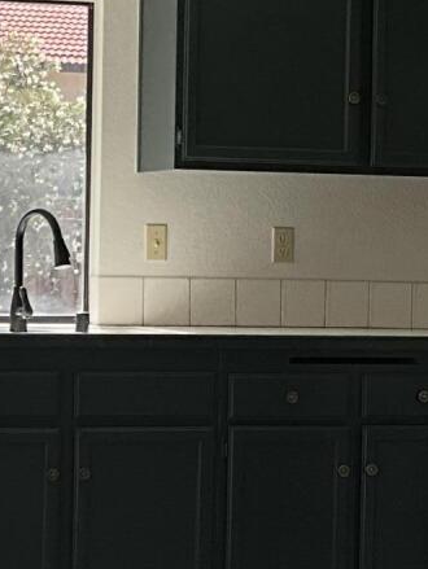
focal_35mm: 132
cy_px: 270
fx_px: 2173
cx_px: 69
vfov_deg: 14.9
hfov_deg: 11.2
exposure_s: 1/348
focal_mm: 3
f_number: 1.8
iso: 25
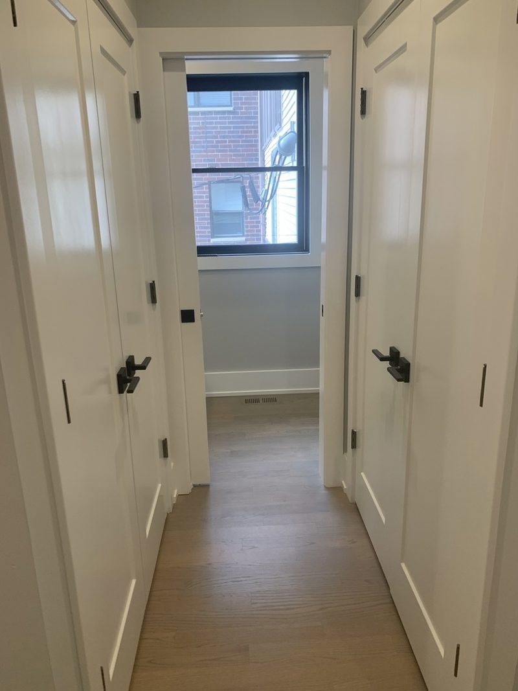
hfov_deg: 53.1
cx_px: 259
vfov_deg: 67.3
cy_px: 346
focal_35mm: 26
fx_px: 519
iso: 64
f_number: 1.8
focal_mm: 4.25
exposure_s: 1/60
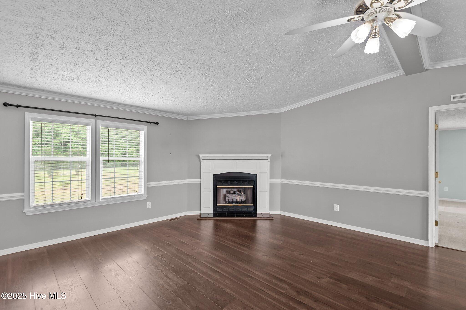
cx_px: 233
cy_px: 155
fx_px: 207
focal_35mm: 16
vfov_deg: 73.7
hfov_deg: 96.8
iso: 400
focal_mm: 16
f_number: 4
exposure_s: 1/25
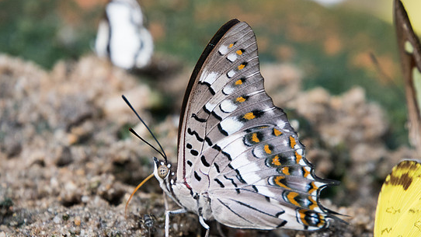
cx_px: 256
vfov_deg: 1.6
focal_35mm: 766
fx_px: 8552
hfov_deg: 2.8
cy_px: 112
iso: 800
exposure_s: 1/500
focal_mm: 400
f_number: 6.3
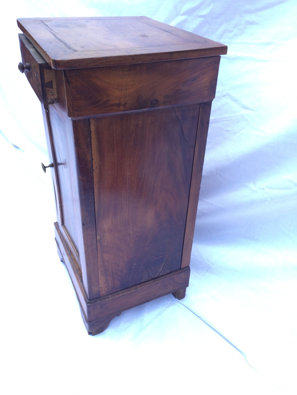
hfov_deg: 45.4
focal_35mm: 31
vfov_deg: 58.4
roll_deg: -4.5
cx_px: 148
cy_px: 198
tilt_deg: -33.2
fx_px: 355
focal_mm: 3.3
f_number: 2.4
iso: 25
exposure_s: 1/100
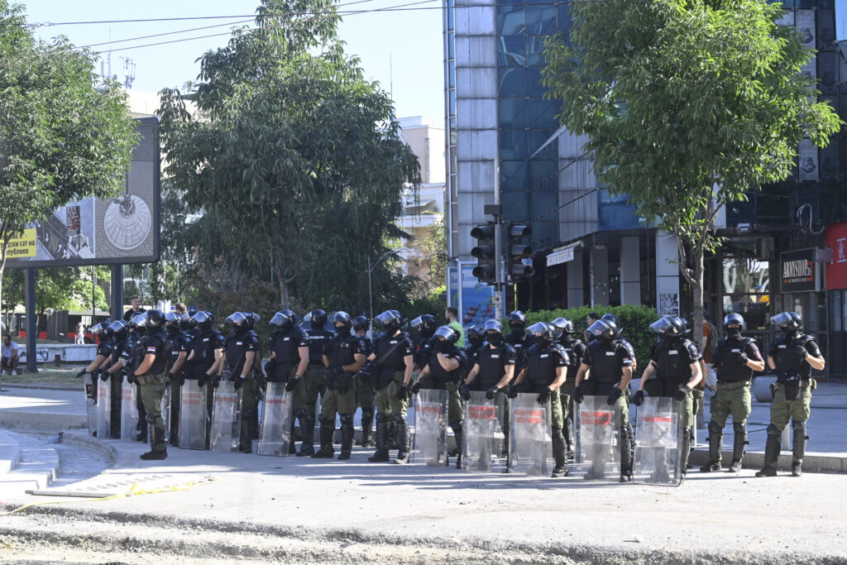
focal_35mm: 70
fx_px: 1647
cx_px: 424
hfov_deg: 28.8
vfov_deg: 19.5
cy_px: 282
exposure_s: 1/640
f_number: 6.3
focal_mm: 70
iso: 500
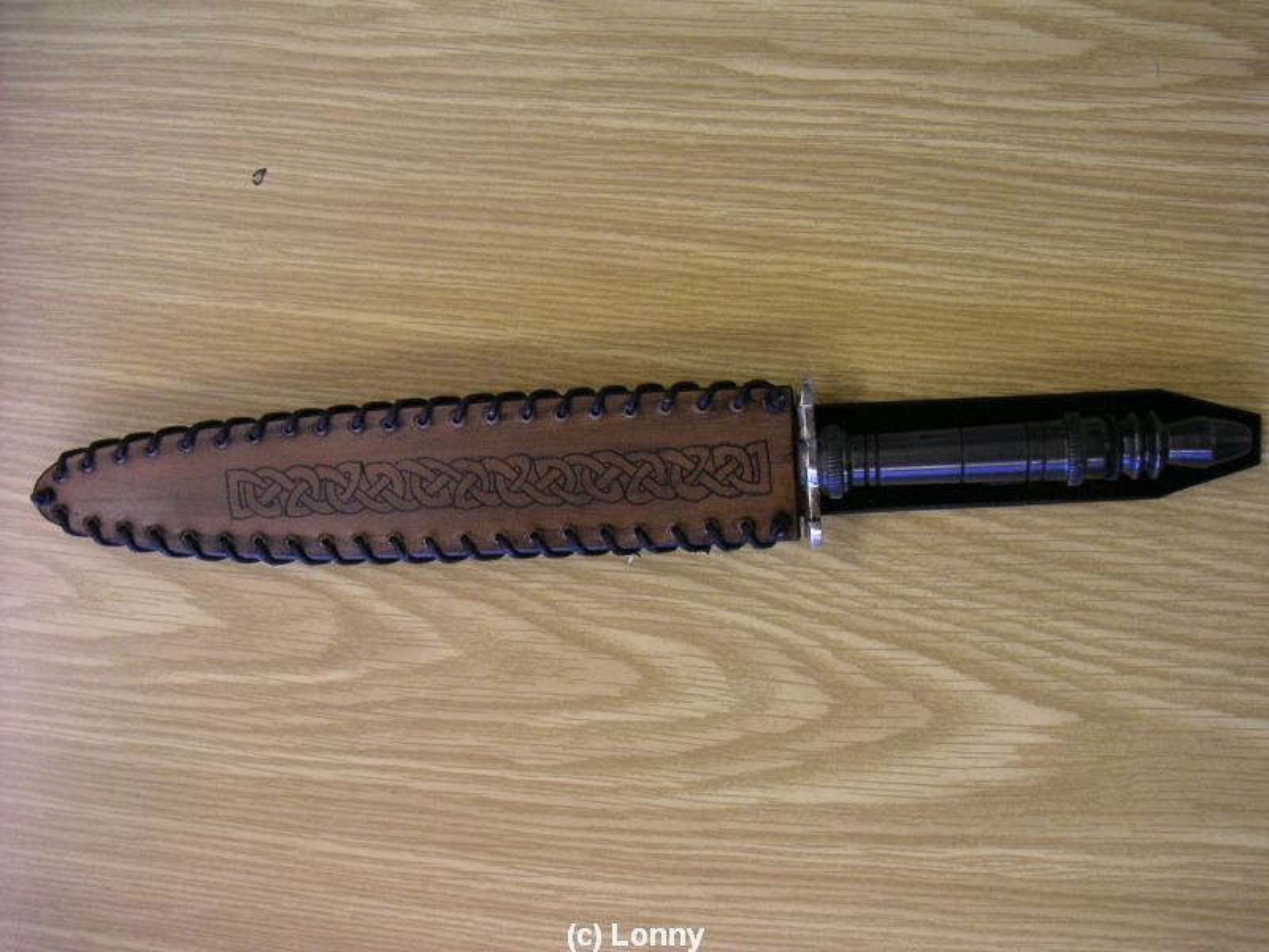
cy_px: 476
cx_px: 634
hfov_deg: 49.0
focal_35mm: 38
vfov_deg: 37.7
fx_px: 1393
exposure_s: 1/45
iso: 100
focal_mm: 6
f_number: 2.8
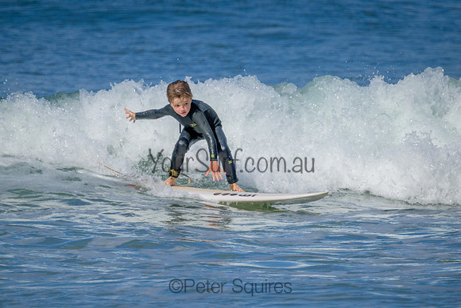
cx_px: 243
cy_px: 160
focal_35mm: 967
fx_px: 12383
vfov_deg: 1.4
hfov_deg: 2.1
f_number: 11
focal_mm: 800
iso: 1250
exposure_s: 1/1600
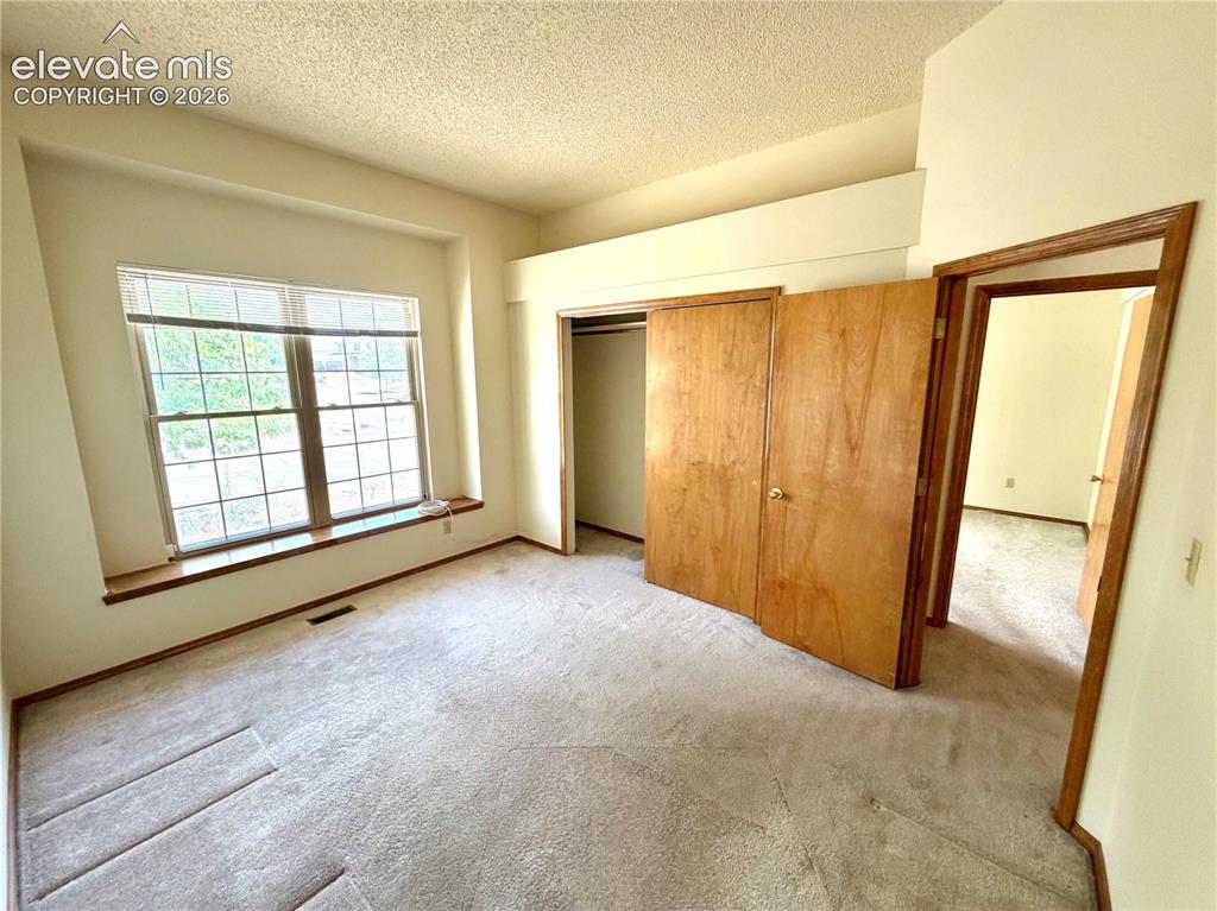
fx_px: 492
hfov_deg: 102.1
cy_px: 456
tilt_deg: -9.3
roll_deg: +0.7
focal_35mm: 14
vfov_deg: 85.6
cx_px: 608
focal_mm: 2.22
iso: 160
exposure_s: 1/121
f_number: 2.2
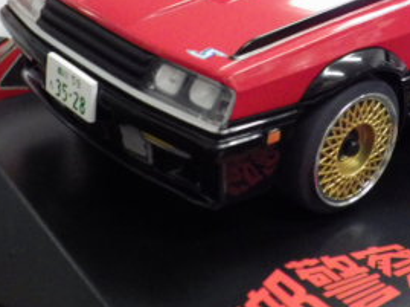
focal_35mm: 81
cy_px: 17
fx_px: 958
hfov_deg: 24.1
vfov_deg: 17.8
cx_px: 261
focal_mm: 6.2
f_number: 3.4
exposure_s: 1/30
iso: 800
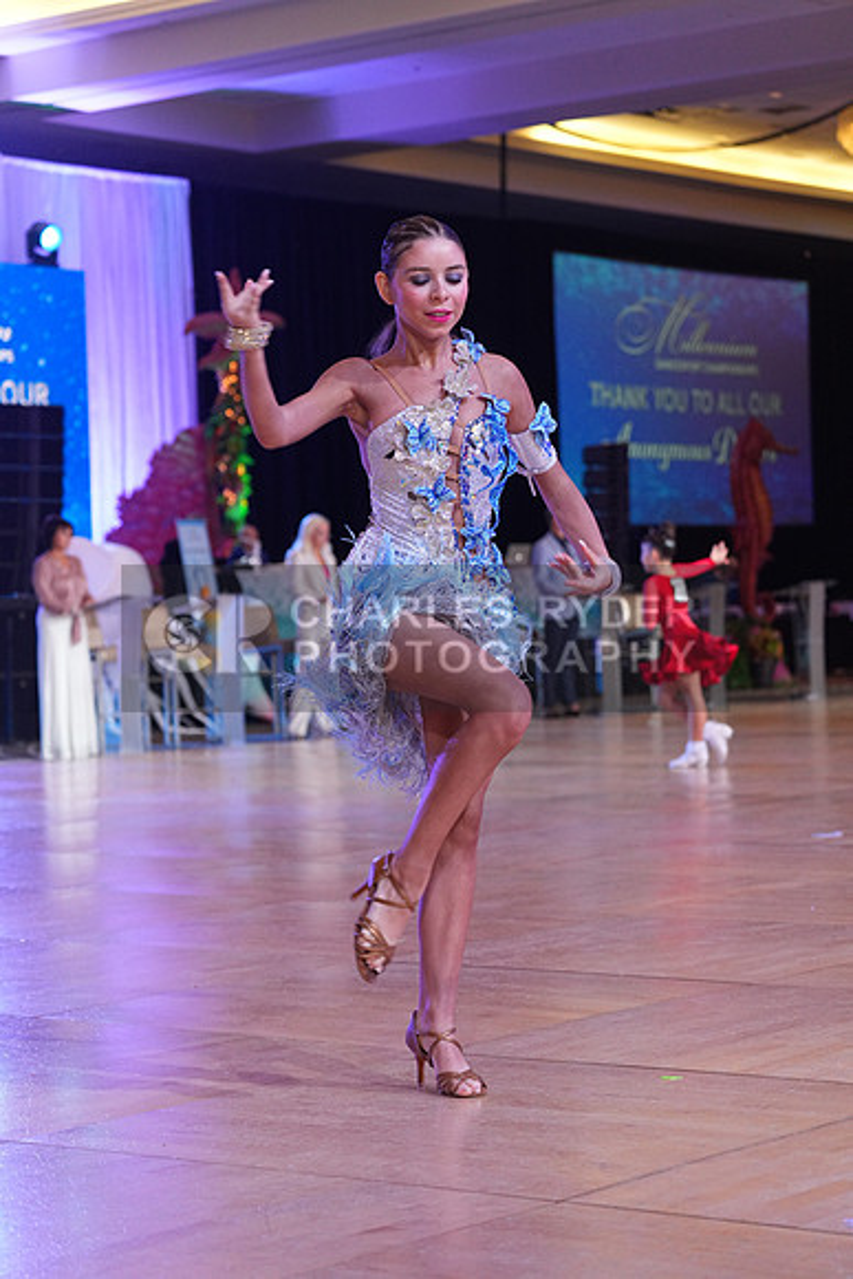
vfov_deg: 25.1
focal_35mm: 81
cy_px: 640
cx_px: 426
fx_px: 2877
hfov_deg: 16.9
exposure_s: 1/400
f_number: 4
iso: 2500
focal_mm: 81
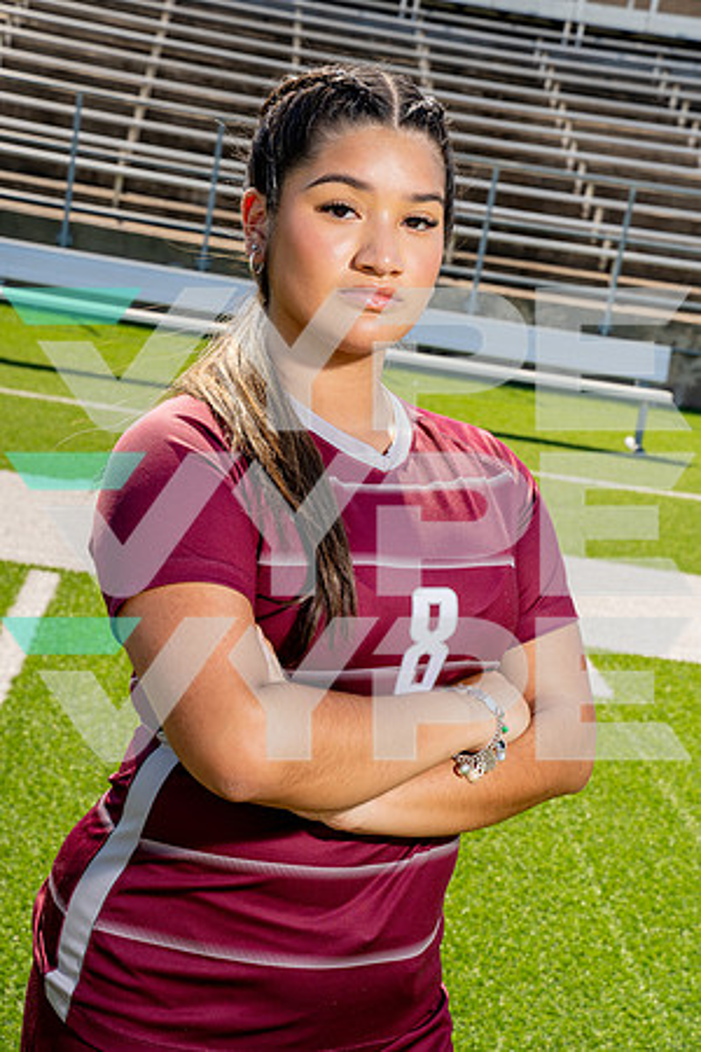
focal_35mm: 70
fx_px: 2044
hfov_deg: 19.5
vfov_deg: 28.8
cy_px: 526
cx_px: 350
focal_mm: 70
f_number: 11
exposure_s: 1/250
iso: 320
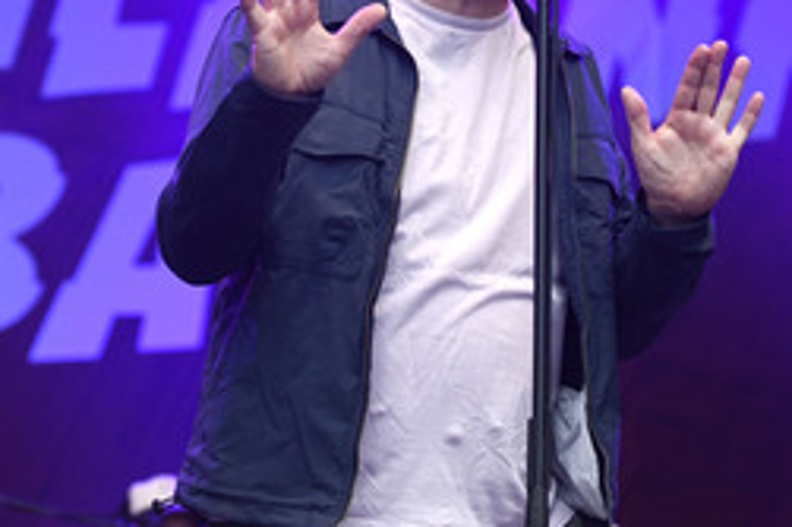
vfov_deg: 8.9
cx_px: 409
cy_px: 107
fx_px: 3364
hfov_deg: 13.4
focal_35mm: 153
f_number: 3.5
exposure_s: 1/500
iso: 800
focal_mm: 85
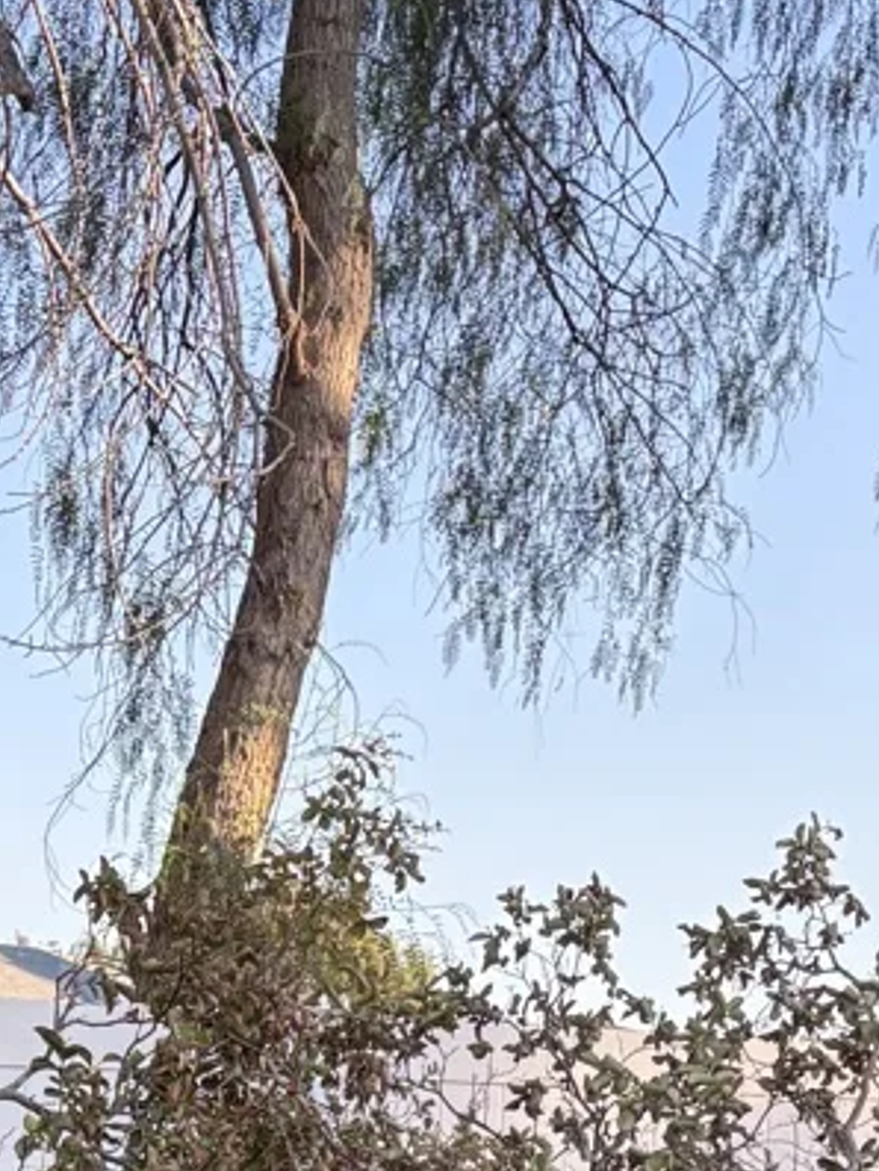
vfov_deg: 17.0
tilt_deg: -16.0
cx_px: 226
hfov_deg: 14.3
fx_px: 3485
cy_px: 1829
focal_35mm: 103
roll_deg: -2.7
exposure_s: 1/422
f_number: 1.6
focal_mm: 5.96
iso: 50
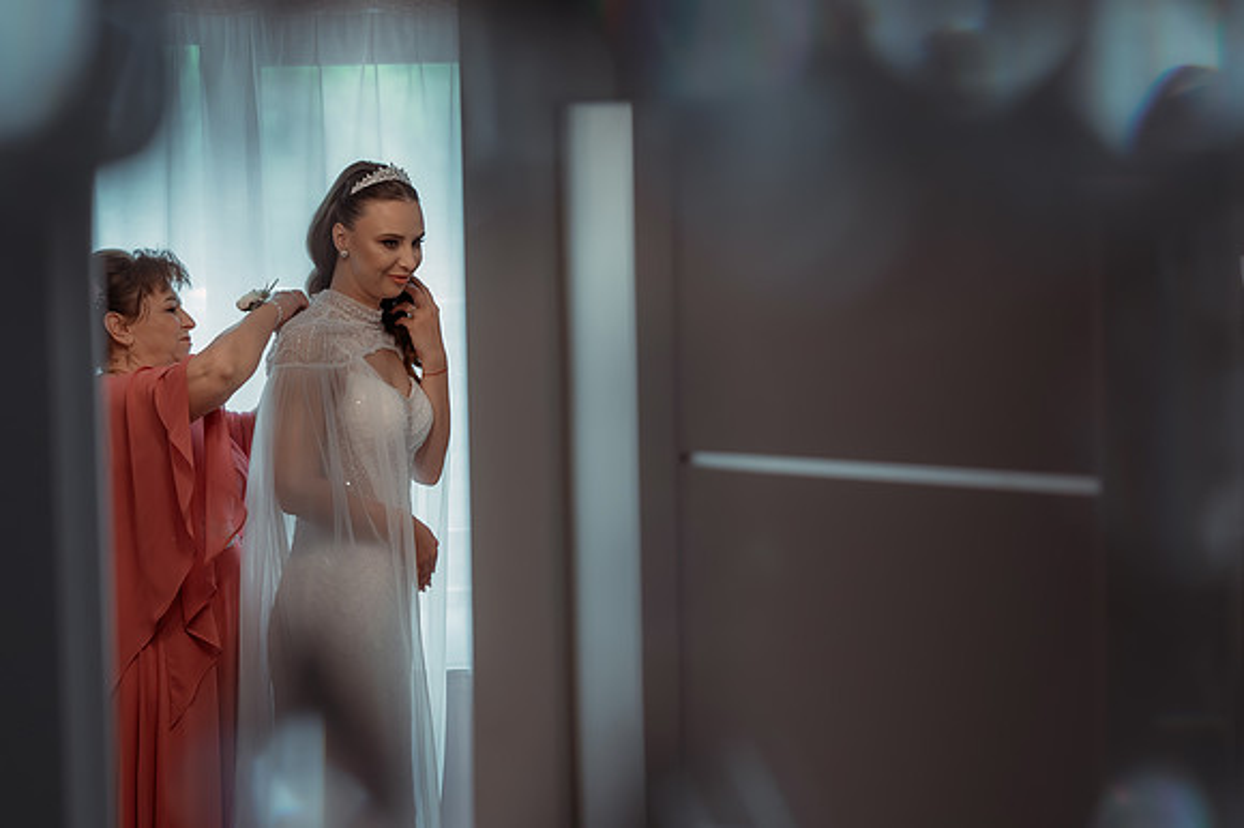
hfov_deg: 21.0
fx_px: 3350
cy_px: 355
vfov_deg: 14.1
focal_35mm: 97
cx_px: 579
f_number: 3.5
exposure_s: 1/250
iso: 1600
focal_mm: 85
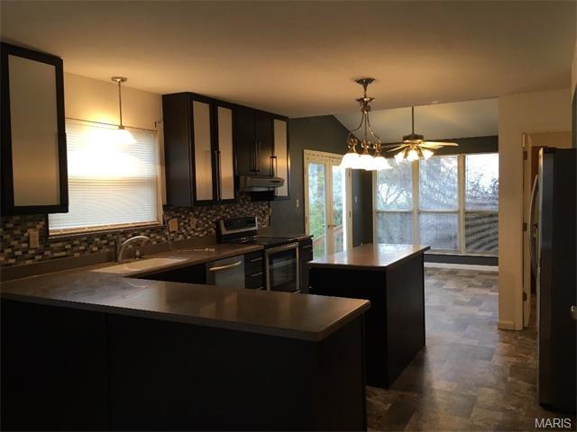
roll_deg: +0.8
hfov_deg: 61.7
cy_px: 216
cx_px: 288
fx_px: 483
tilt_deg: -2.4
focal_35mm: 29
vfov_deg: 48.2
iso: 64
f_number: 2.2
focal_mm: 4.15
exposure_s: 1/30
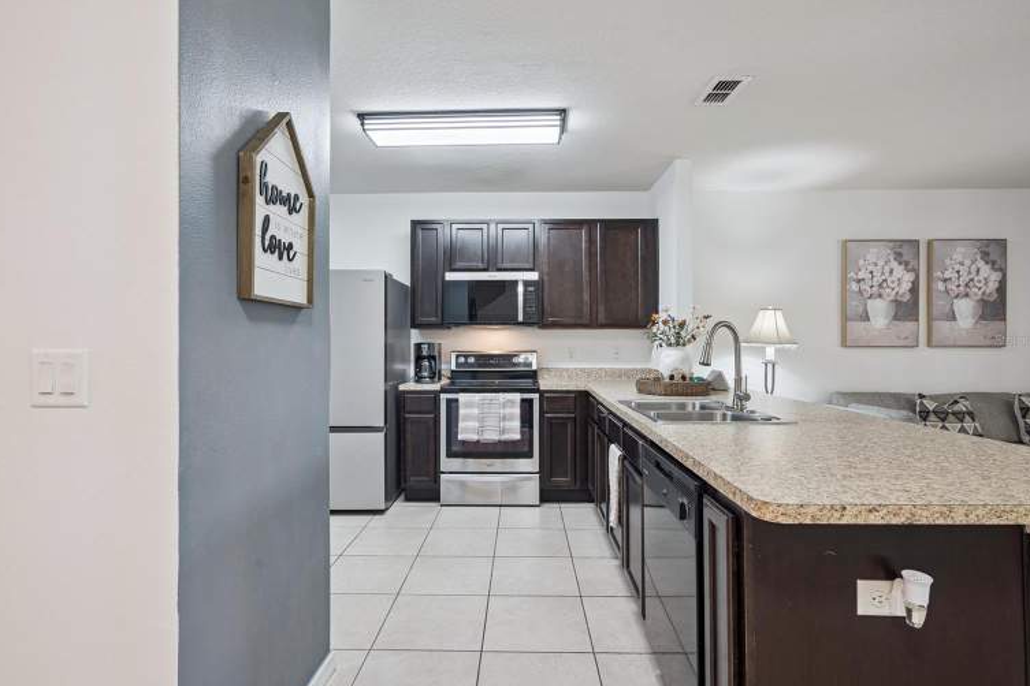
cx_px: 509
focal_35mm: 17
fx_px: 486
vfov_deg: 70.4
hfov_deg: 93.3
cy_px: 340
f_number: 10
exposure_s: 1/30
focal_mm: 16
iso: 500
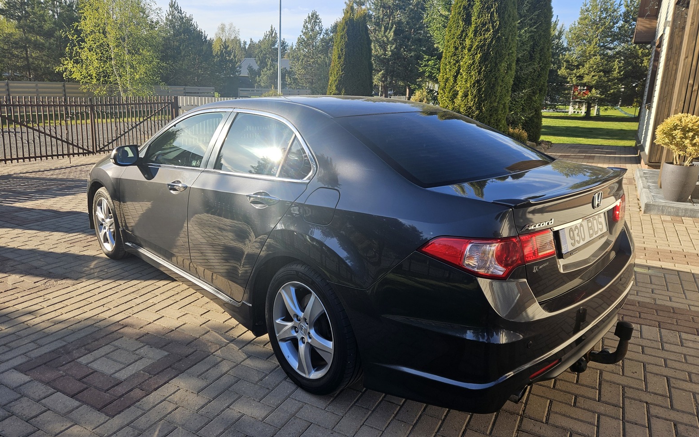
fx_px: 476
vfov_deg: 49.2
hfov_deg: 72.5
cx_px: 355
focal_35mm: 25
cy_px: 203
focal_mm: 5.4
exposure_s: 1/756
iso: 25
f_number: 1.8
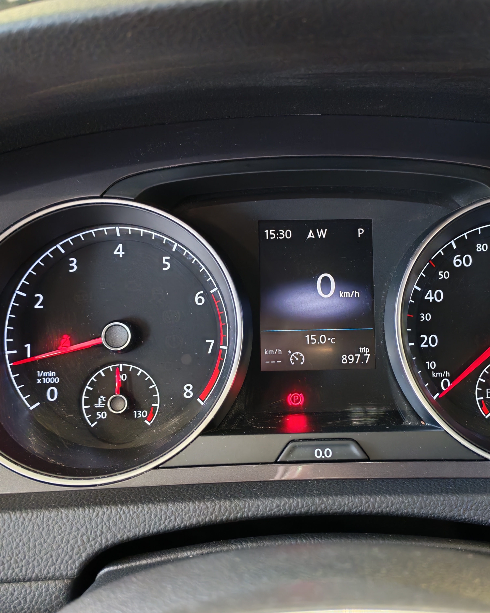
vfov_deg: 44.8
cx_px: 318
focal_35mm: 41
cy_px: 311
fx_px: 743
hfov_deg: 36.2
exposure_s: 1/50
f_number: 1.9
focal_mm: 6.12
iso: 1000
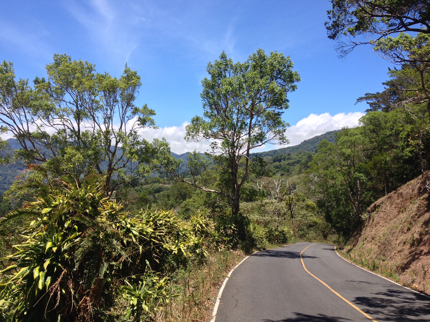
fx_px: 447
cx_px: 219
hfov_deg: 51.3
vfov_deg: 39.7
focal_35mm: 36
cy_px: 160
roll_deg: -0.5
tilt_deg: +0.6
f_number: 2.4
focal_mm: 4.28
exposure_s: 1/1200
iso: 50
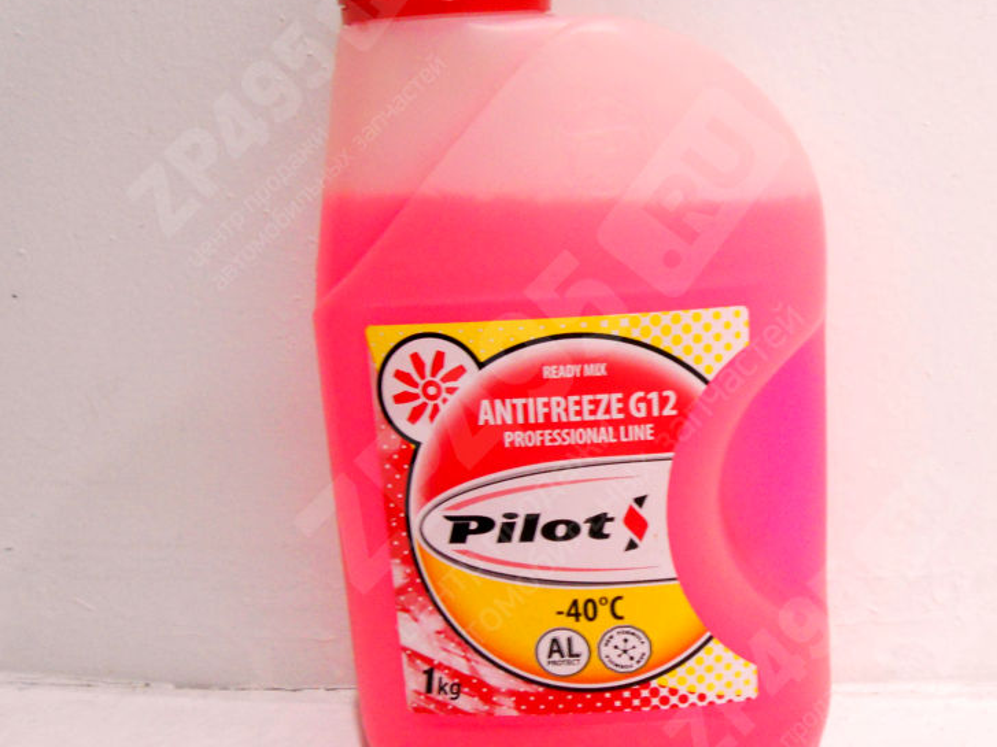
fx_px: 1267
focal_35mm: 44
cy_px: 373
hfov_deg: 42.9
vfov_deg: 32.9
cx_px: 554
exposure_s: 1/60
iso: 400
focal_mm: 5.8
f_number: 3.5
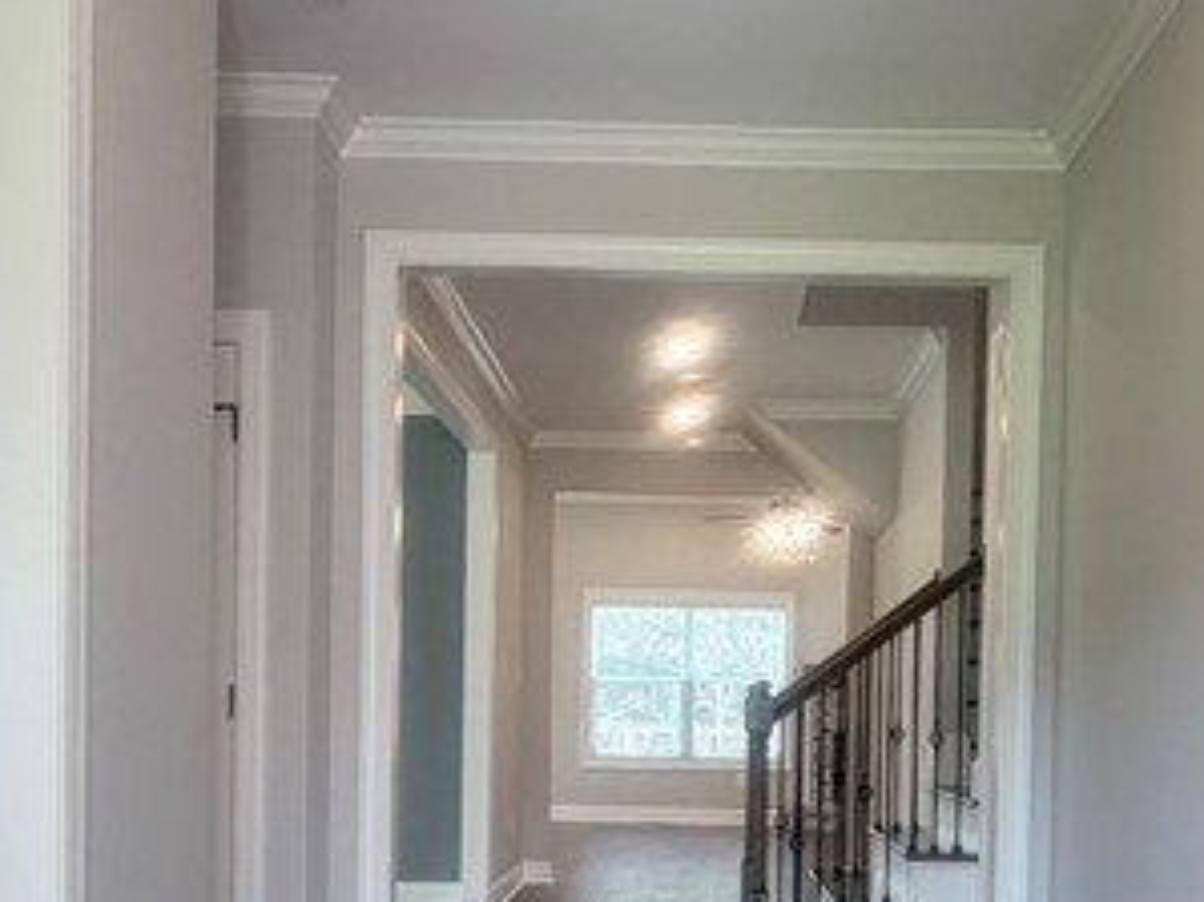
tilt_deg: -1.2
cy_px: 757
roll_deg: -0.8
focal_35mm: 48
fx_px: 1669
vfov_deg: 29.4
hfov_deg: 39.5
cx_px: 737
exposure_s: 1/120
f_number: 2.2
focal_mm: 2.22
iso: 160
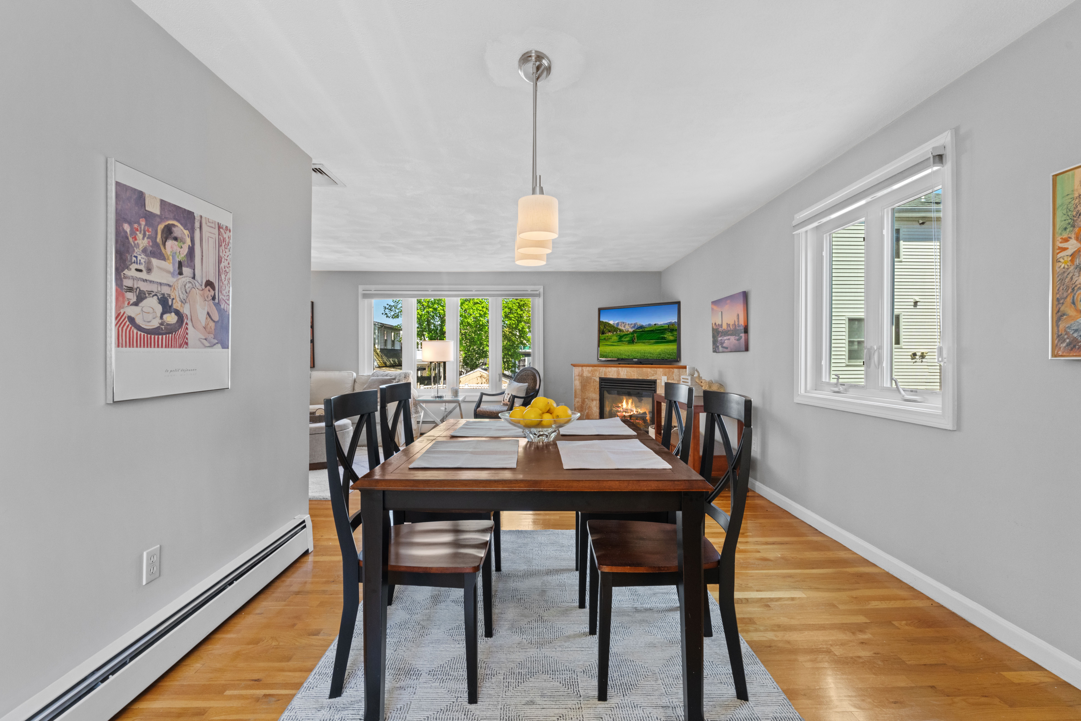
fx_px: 501
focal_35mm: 17
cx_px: 540
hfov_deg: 94.3
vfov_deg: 71.4
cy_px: 360
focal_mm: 16.7
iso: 1250
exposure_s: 1/5
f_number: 11
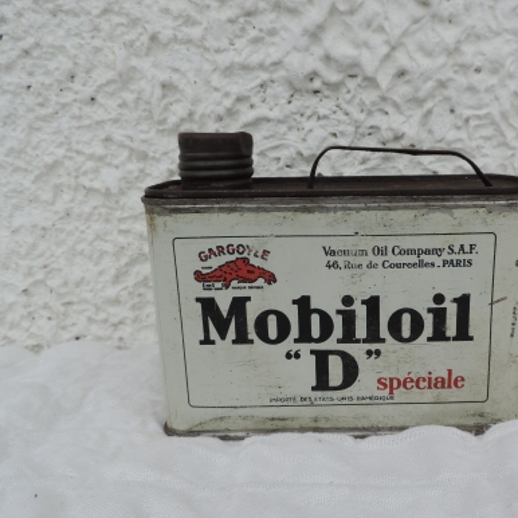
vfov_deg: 49.7
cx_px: 349
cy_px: 282
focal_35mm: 33
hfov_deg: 48.8
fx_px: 559
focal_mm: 4.3
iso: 80
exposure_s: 1/400
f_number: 3
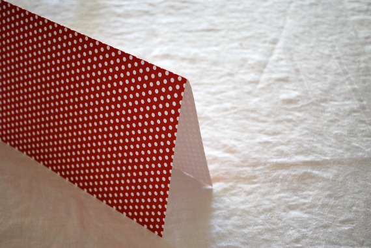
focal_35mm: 60
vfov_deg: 22.7
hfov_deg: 33.3
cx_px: 186
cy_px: 124
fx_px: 619
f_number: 5.3
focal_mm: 40
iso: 450
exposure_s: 1/30
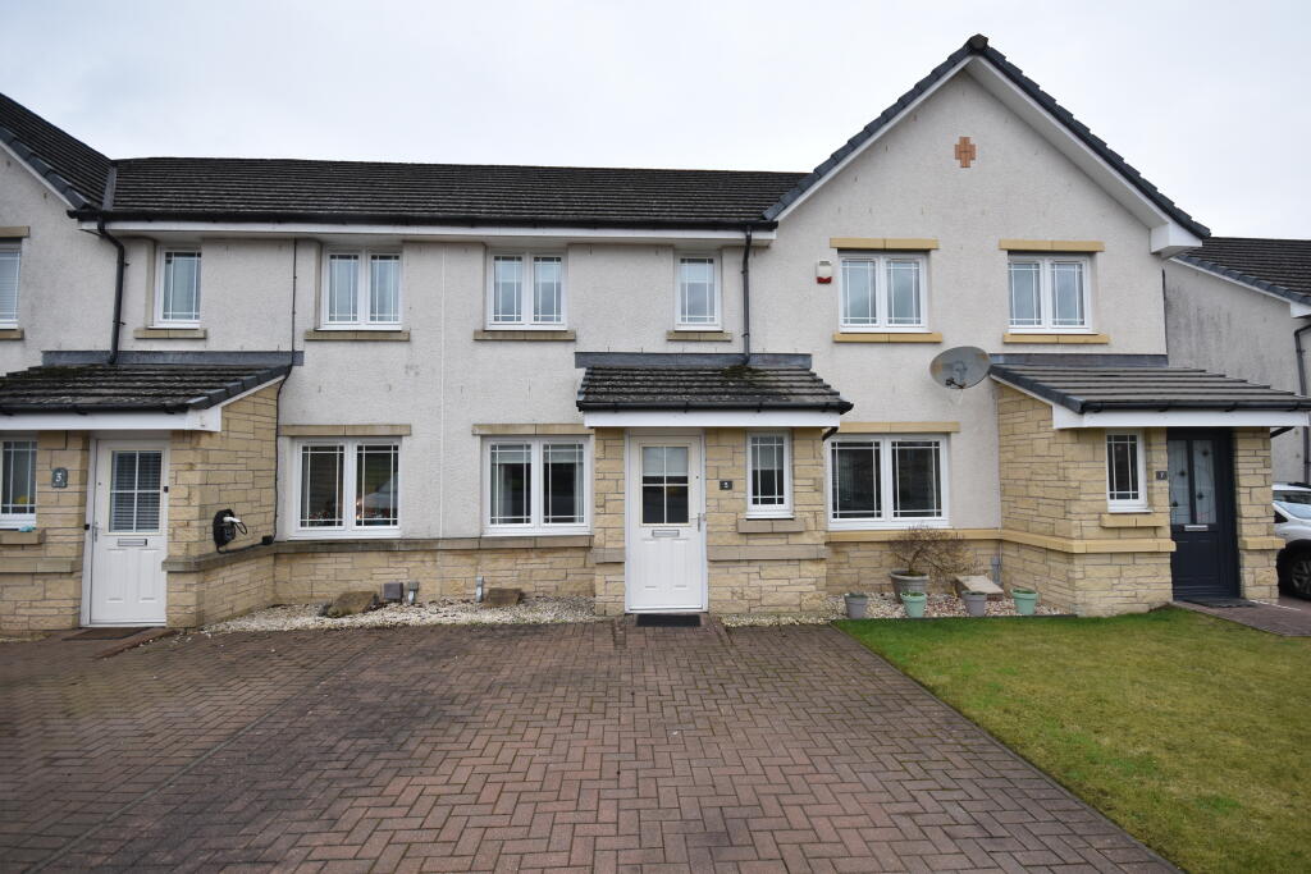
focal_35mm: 15
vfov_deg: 77.3
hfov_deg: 100.4
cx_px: 656
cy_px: 437
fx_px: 546
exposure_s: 1/160
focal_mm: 10
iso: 400
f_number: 6.3
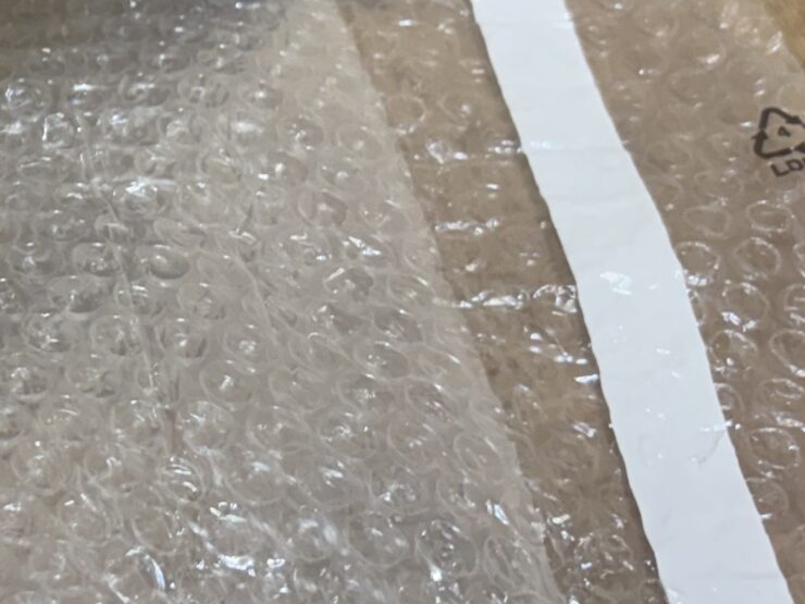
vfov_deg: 16.1
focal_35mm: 90
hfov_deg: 20.0
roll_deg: -3.4
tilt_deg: -36.8
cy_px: 12
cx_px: -244
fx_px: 2093
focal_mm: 5.96
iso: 80
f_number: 1.6
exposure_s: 1/100
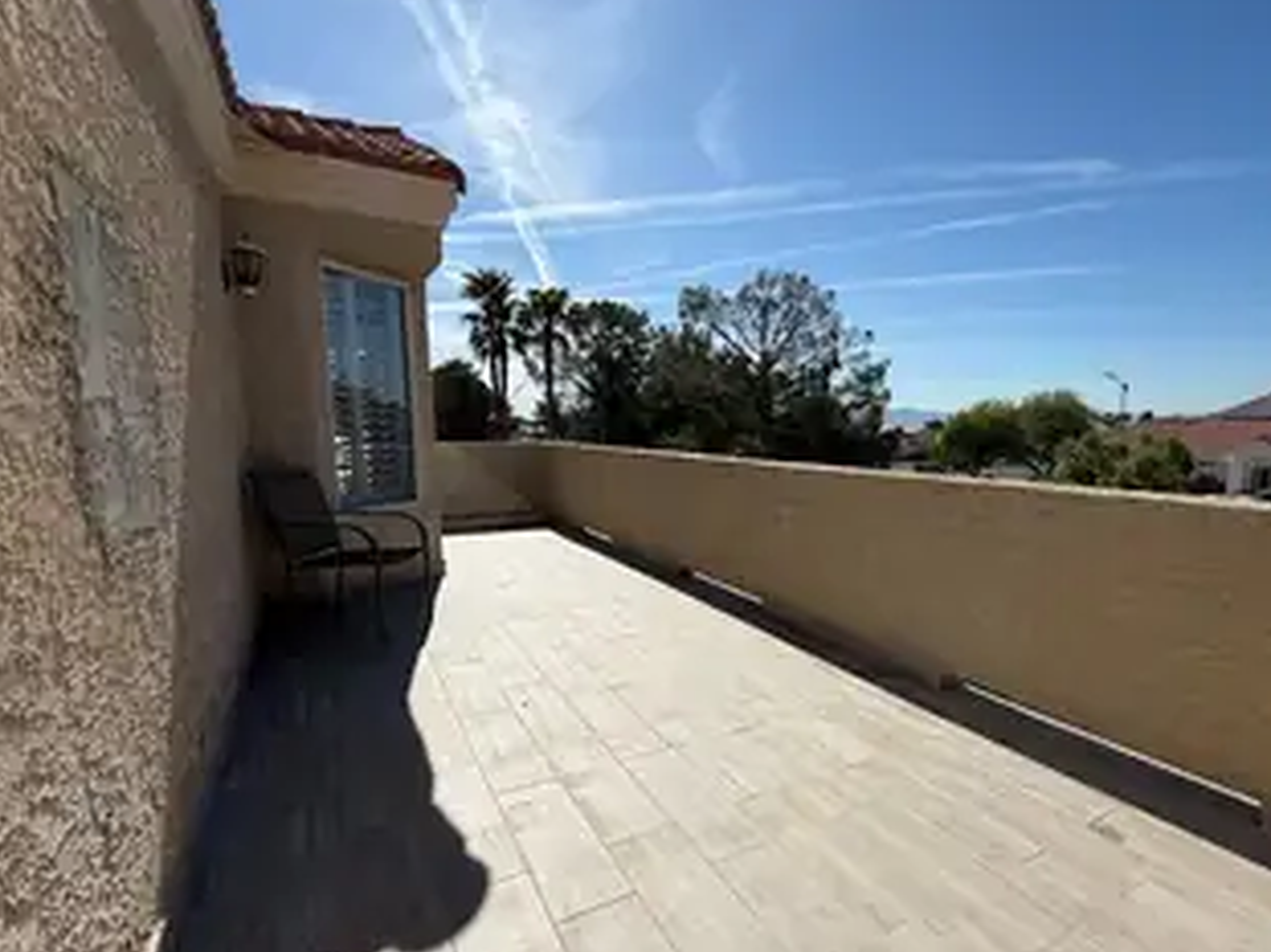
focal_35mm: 18
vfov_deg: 71.4
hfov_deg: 87.2
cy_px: 519
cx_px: 727
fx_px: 661
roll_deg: +0.2
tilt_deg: -8.2
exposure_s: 1/1613
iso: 20
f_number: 2.2
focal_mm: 2.22
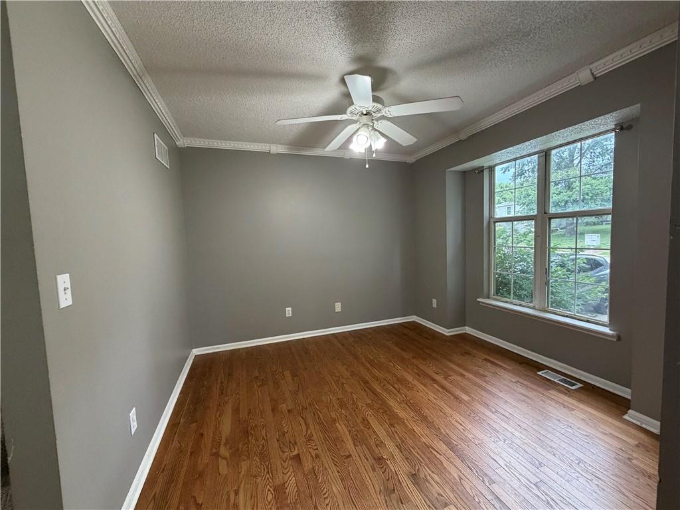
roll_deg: +1.7
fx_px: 275
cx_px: 340
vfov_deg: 85.7
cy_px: 255
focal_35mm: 14
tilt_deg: -4.2
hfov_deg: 102.1
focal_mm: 2.22
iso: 320
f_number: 2.2
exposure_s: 1/120
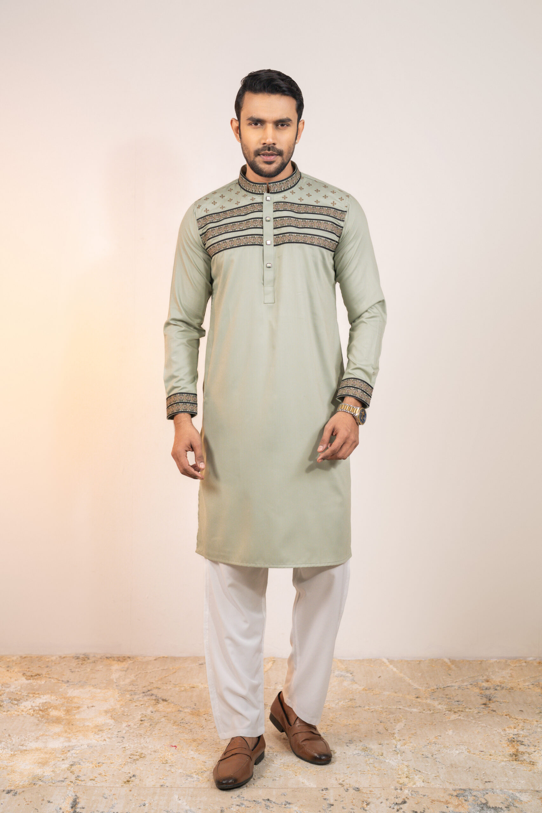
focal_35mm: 50
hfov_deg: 27.0
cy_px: 406
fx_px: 1129
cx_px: 271
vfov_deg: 39.6
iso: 1000
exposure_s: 1/200
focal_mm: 50
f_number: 4
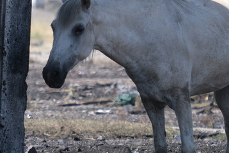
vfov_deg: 1.6
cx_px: 36
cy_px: 28
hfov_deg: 2.4
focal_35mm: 857
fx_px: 5453
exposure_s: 1/1000
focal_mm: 200
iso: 400
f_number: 4.8
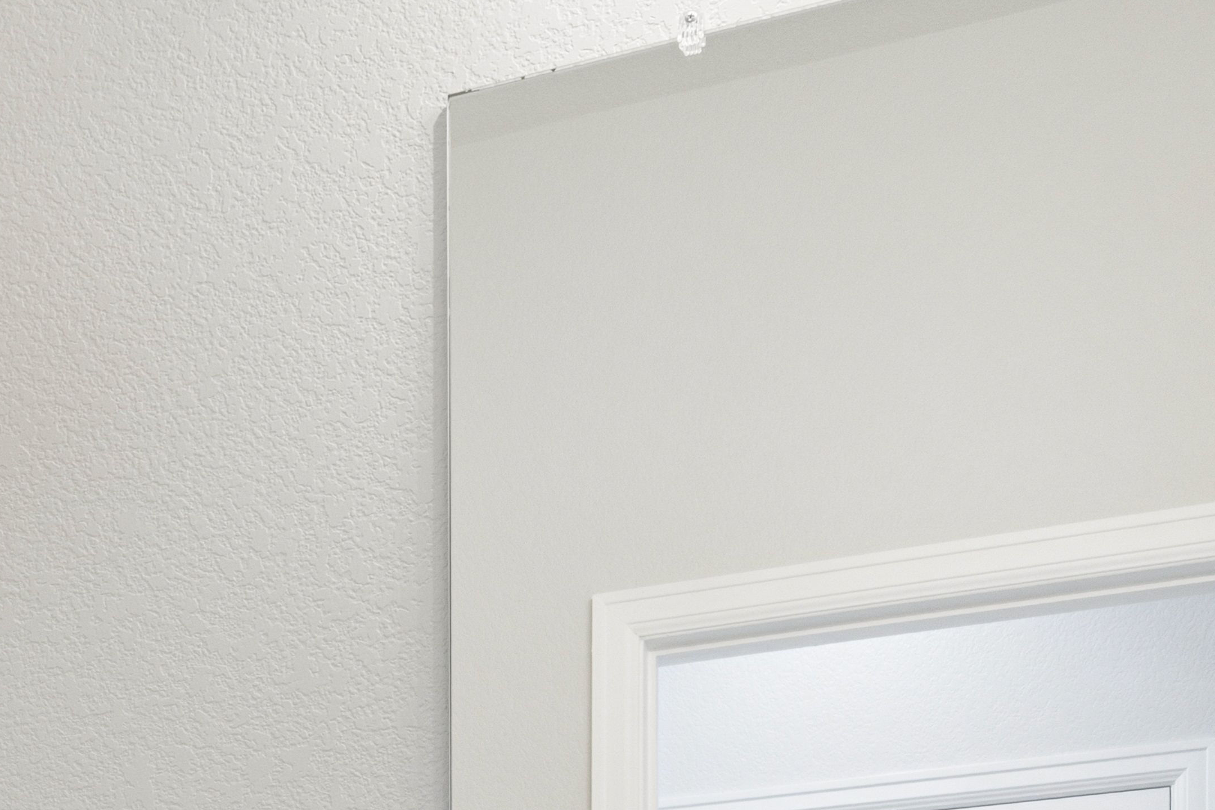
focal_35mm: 64
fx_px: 2160
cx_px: 20
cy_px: 1382
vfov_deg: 17.8
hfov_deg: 29.5
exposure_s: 1/10
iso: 640
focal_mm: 16
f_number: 11
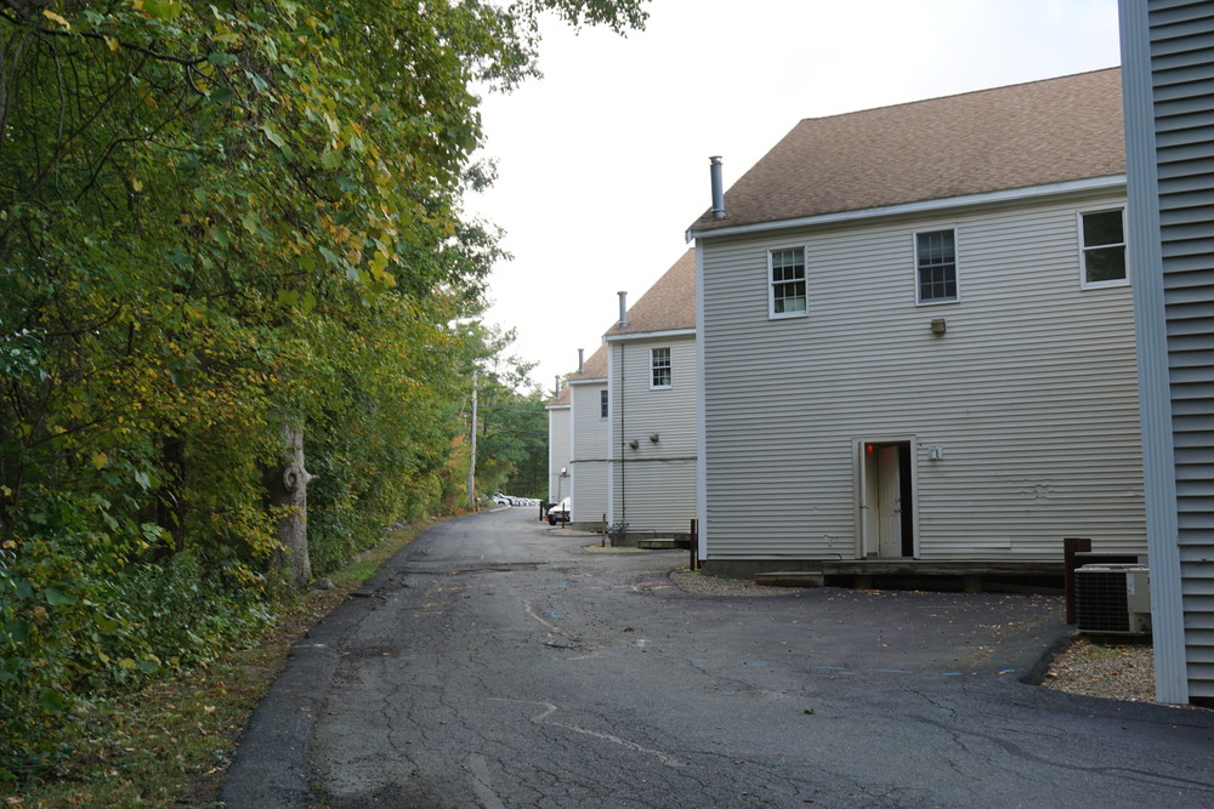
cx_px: 607
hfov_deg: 53.1
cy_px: 404
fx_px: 1214
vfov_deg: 36.9
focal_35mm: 36
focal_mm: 24
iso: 100
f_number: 5
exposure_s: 1/60
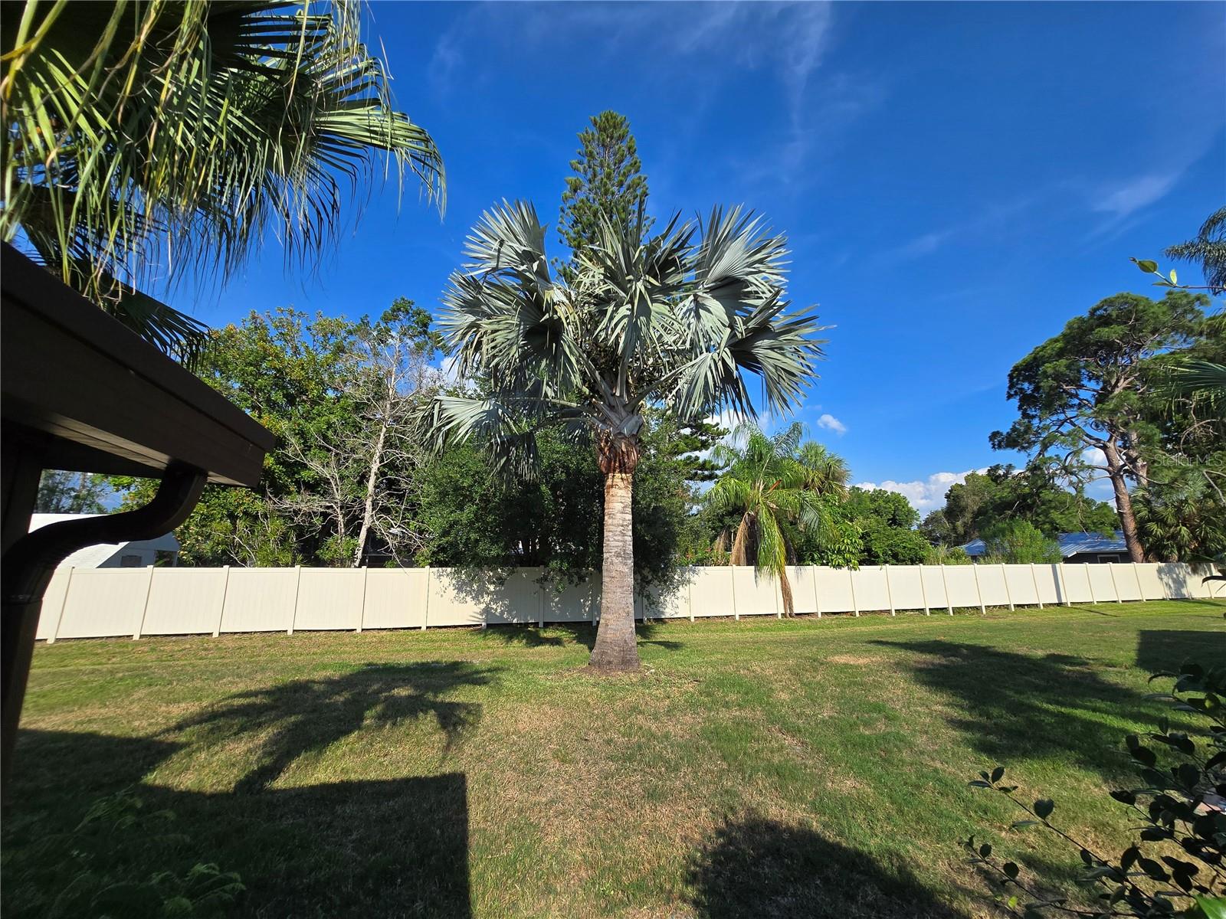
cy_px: 460
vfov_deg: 89.9
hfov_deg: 106.2
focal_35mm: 13
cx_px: 613
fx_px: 460
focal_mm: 2.2
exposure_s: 1/2088
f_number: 2.2
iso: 50
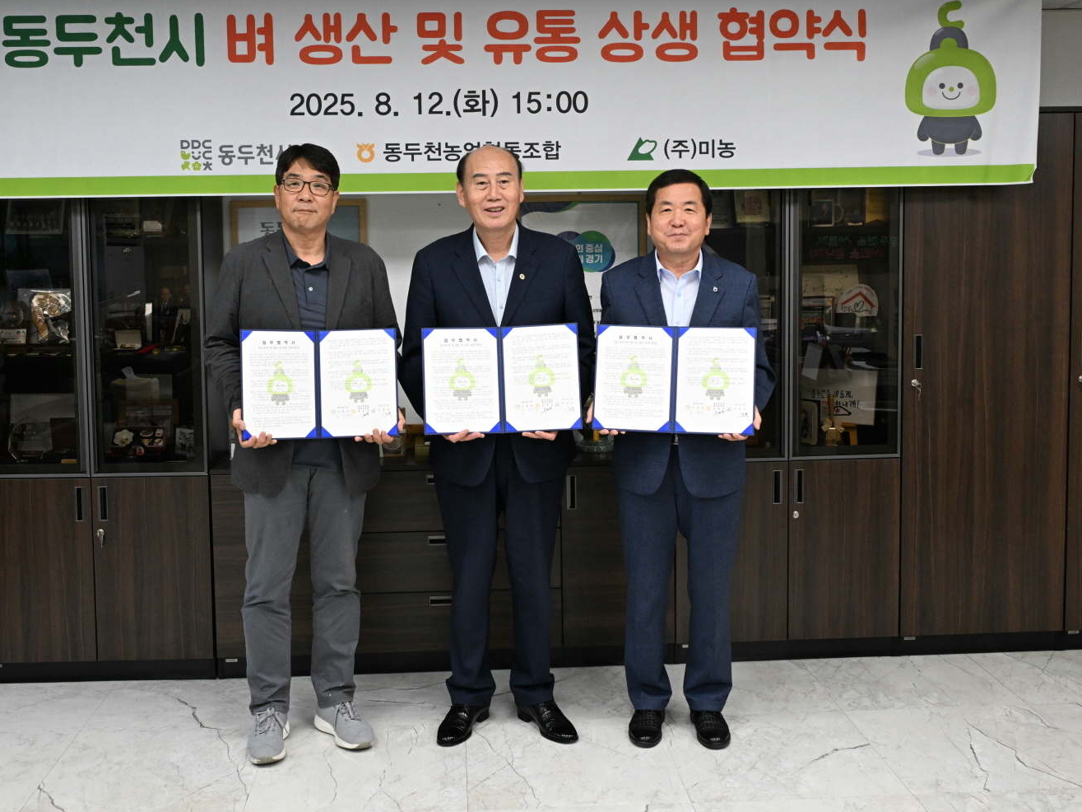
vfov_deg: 41.8
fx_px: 1063
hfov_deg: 53.9
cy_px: 402
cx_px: 488
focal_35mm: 34
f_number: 9
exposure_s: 1/100
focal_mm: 31
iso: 2000
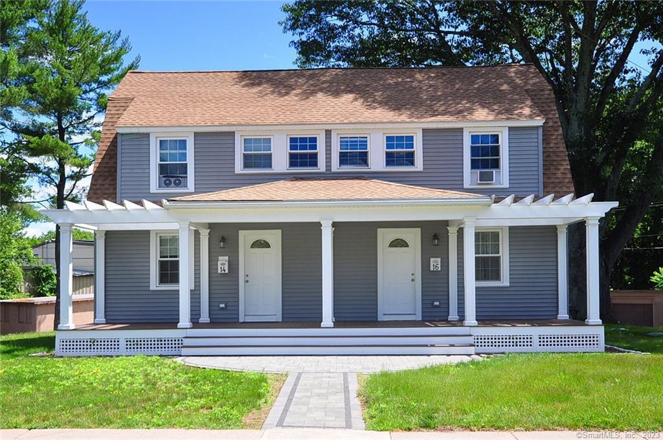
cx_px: 332
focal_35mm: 30
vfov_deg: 43.5
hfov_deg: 62.0
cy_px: 220
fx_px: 552
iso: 250
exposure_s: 1/320
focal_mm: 20
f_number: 8
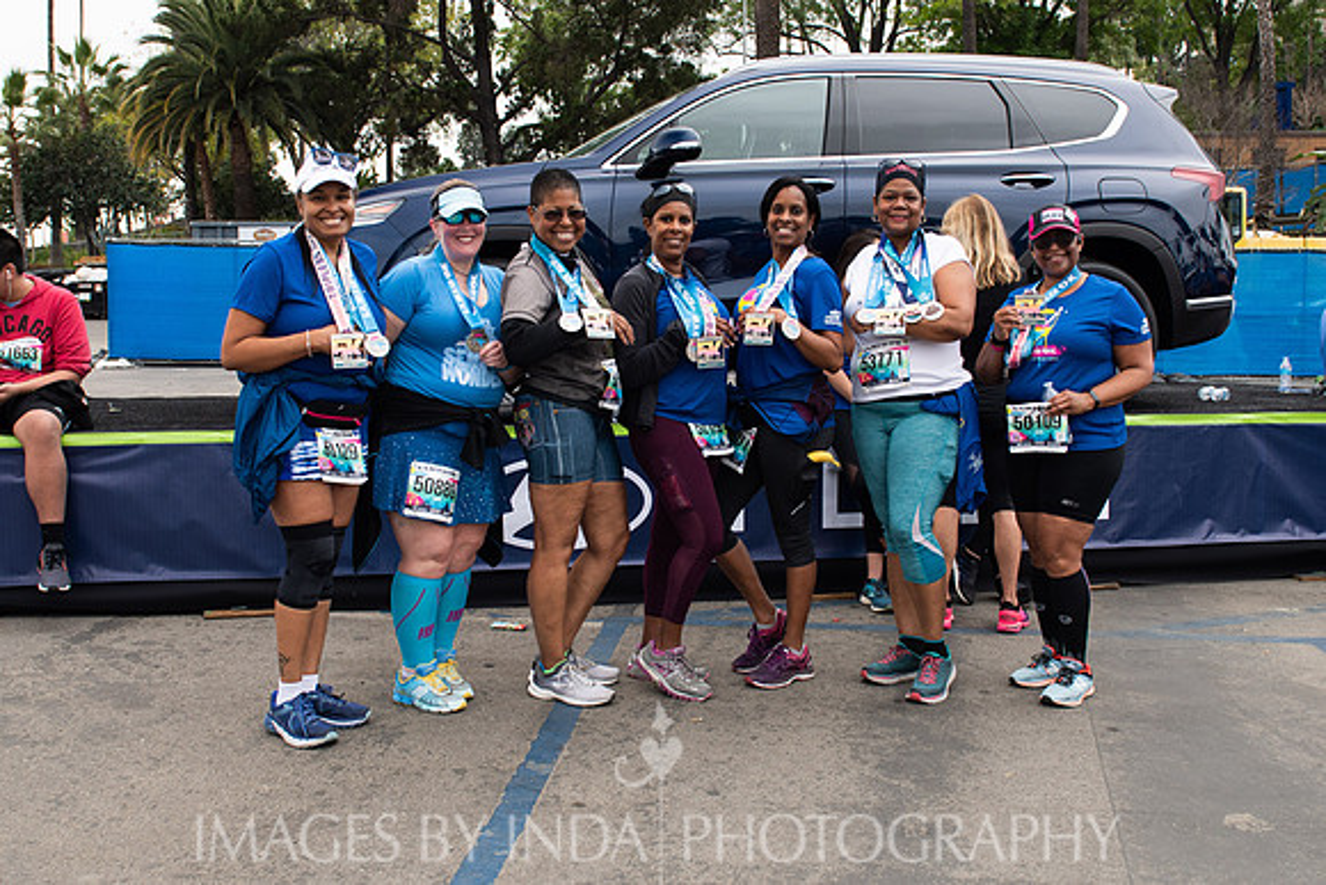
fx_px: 1326
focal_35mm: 36
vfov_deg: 36.9
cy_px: 442
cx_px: 663
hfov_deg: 53.1
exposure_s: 1/125
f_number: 5.6
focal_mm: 24
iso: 200
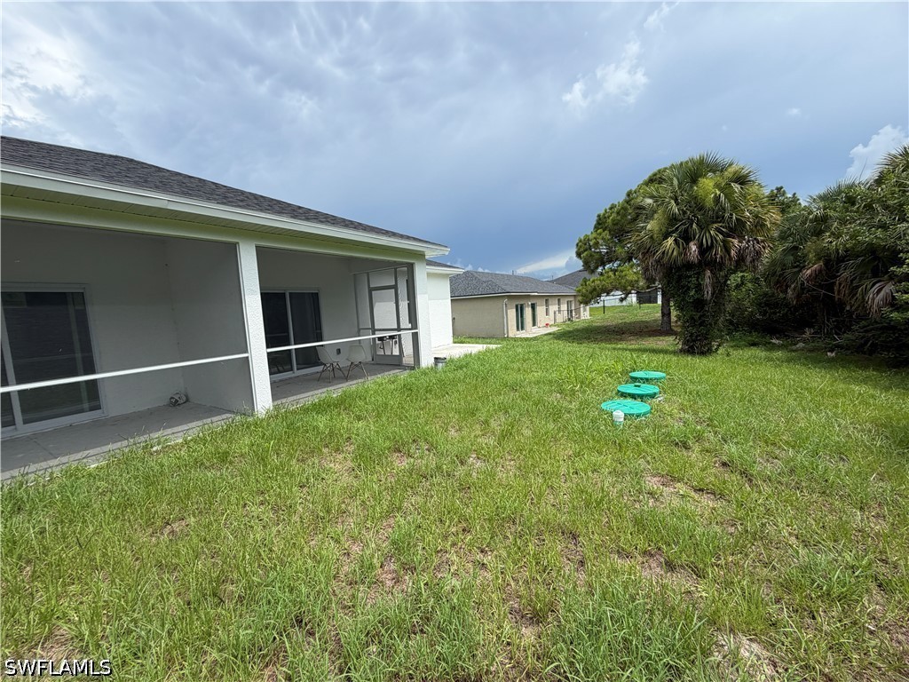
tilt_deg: -4.3
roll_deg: +4.7
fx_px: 368
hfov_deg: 102.1
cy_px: 341
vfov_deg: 85.7
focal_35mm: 14
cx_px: 454
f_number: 2.2
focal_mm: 2.22
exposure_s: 1/770
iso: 25
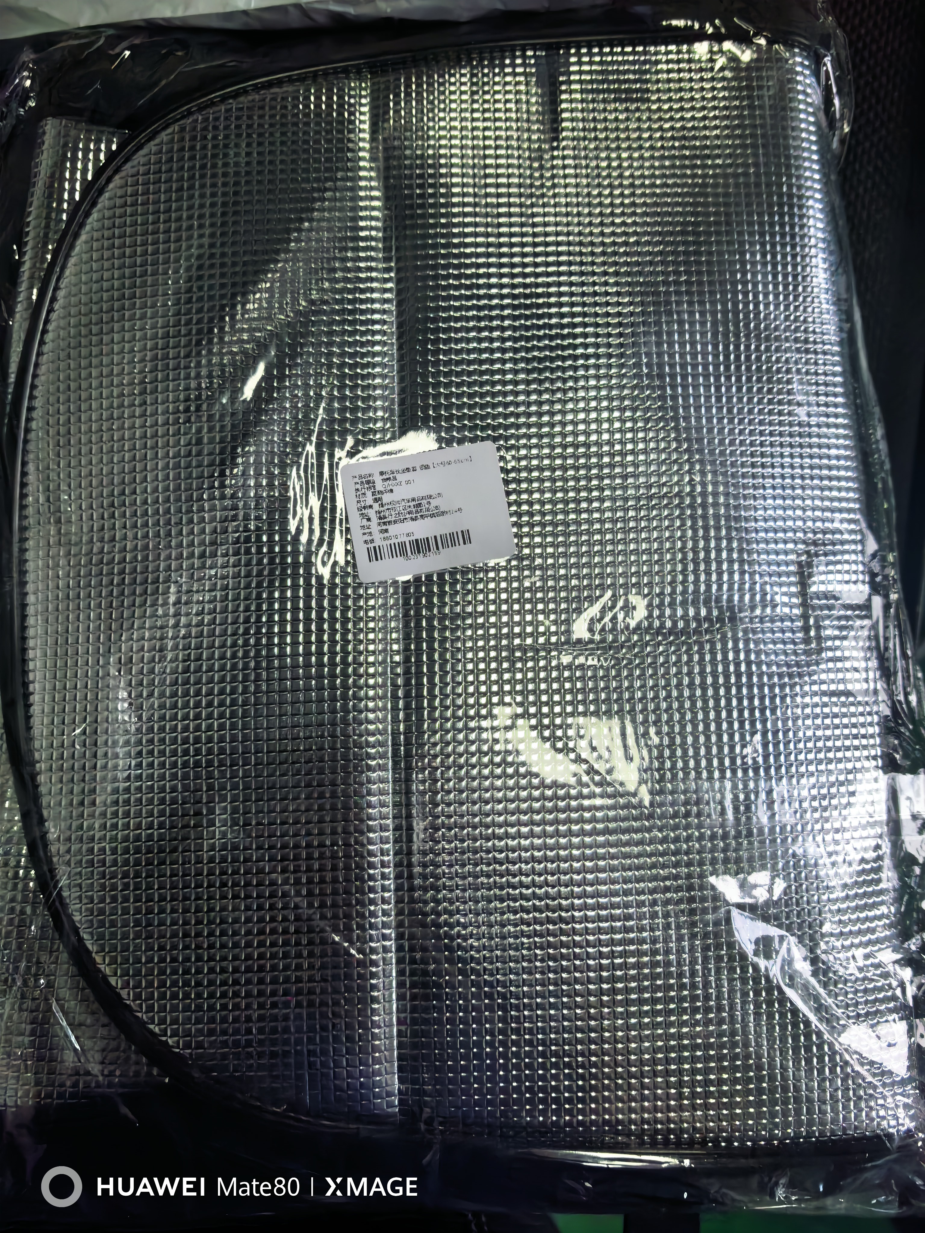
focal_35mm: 24
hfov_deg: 56.8
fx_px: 855
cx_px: 462
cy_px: 616
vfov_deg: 71.6
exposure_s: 1/709
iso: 160
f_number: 2
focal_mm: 5.75
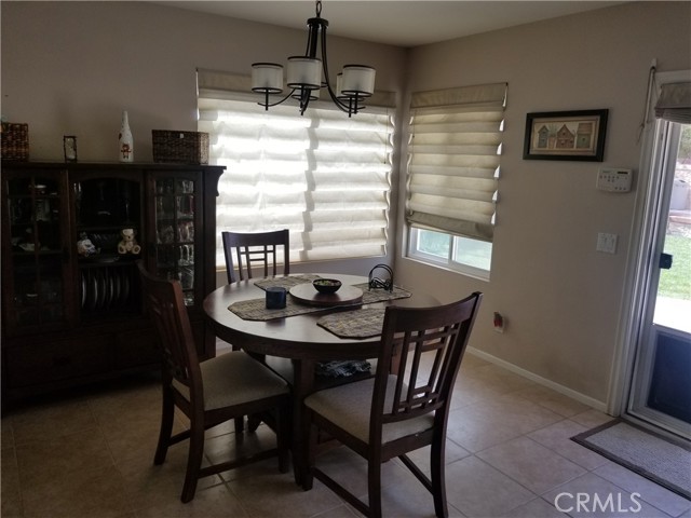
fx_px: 519
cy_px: 259
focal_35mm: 26
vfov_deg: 53.1
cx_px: 346
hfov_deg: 67.3
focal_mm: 4.25
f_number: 1.7
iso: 50
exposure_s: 1/173
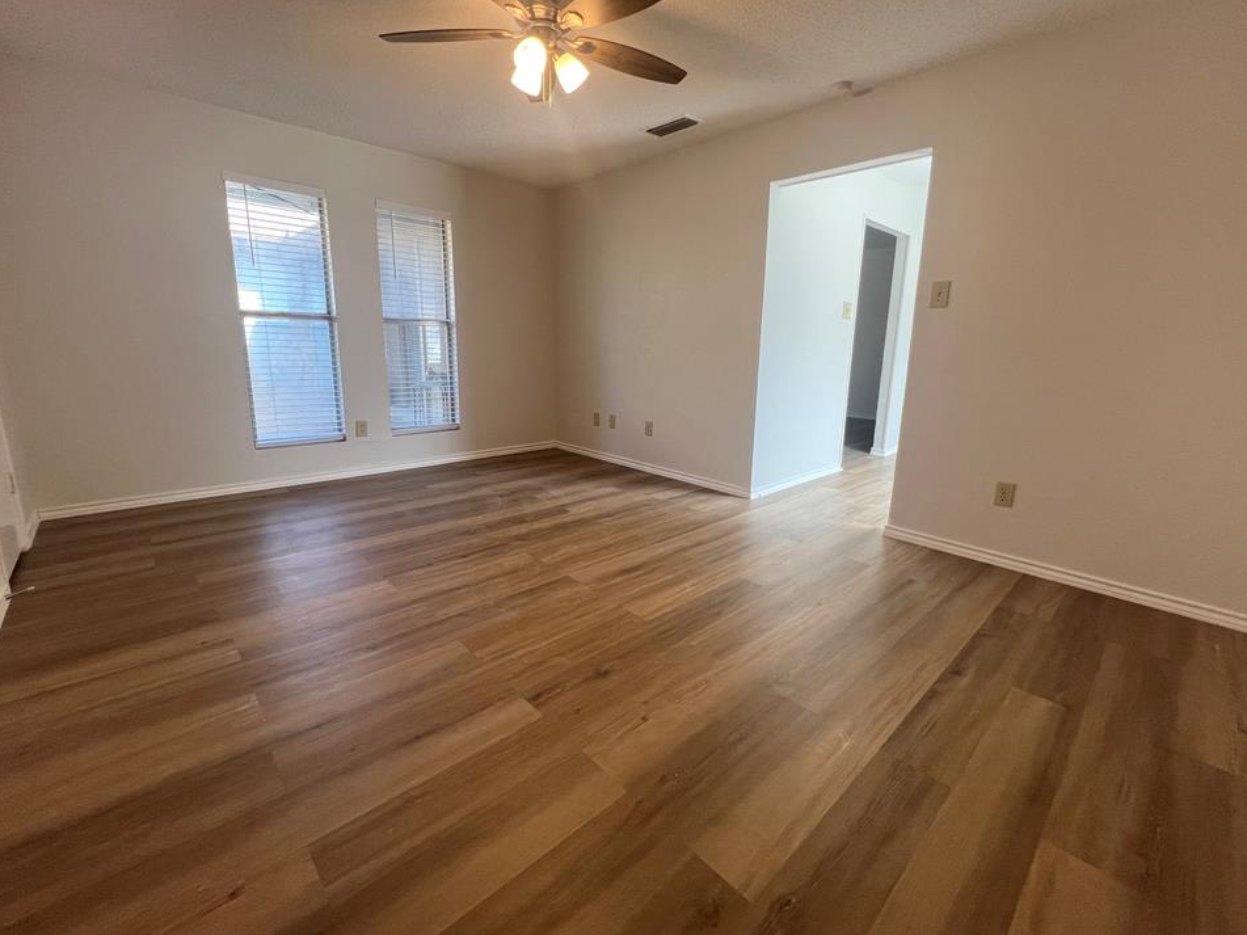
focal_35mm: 14
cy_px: 450
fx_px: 504
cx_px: 644
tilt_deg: -12.2
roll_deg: -1.2
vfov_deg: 85.6
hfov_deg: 102.0
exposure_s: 1/120
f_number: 1.8
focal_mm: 1.57
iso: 125
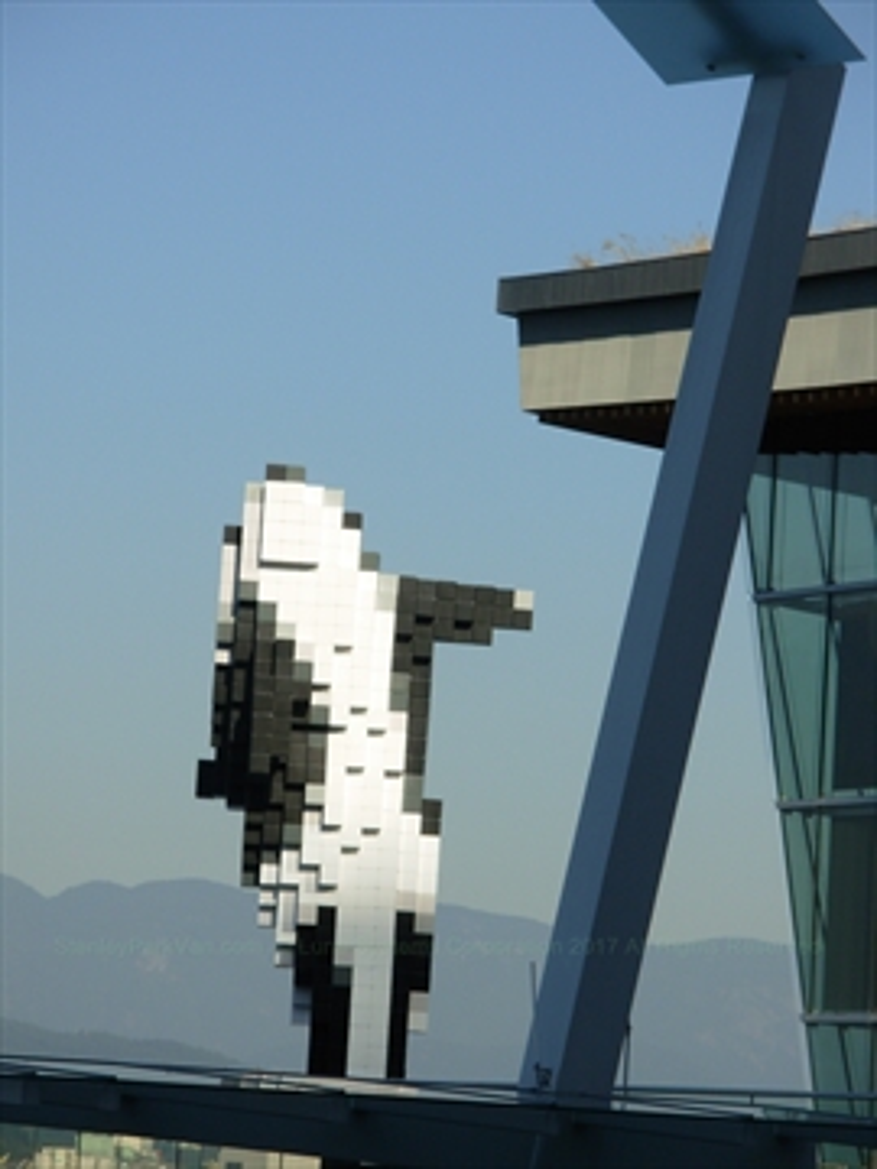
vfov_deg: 11.0
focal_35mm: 180
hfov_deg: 8.2
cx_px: 438
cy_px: 584
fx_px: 6080
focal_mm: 29.8
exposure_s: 1/683
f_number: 5
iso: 50
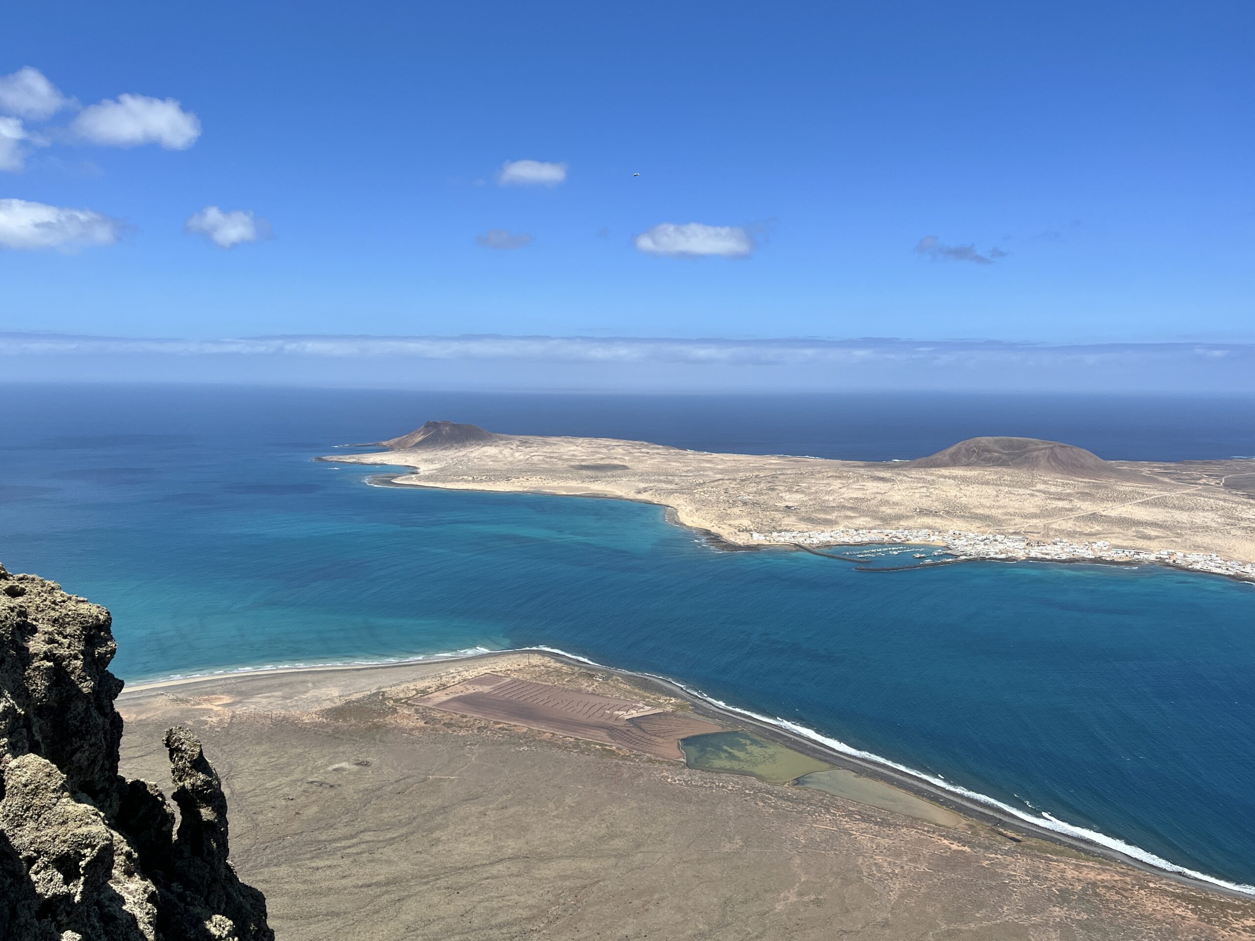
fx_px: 943
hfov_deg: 67.3
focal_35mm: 26
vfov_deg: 53.1
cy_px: 470
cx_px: 628
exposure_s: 1/6579
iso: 50
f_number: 1.5
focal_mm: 5.7
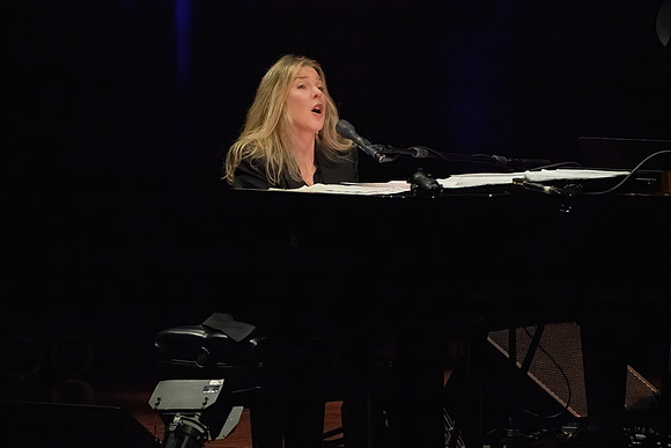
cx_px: 380
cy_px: 254
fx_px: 8453
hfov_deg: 4.5
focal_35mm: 453
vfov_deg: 3.0
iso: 20000
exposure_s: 1/320
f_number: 8
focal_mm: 400
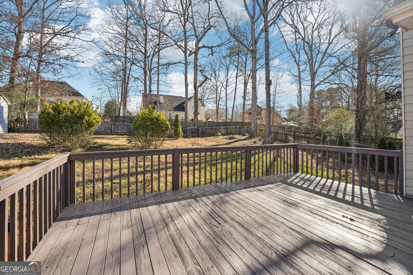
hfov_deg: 104.3
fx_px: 161
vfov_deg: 81.2
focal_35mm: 14
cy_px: 138
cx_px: 206
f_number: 8
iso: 100
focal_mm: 14
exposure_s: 1/160
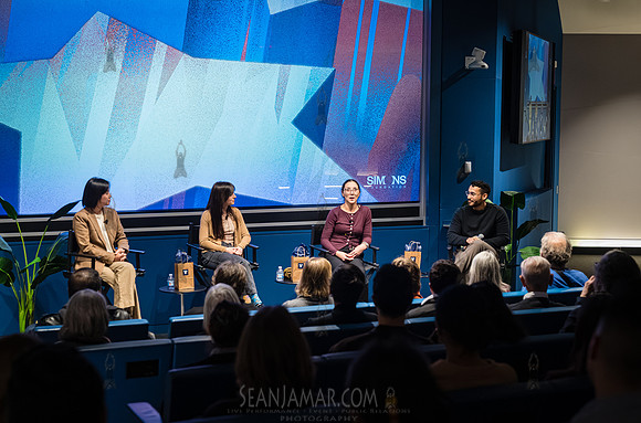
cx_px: 335
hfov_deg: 34.1
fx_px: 1044
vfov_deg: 22.9
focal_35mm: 59
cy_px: 223
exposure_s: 1/200
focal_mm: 56
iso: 6400
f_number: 4
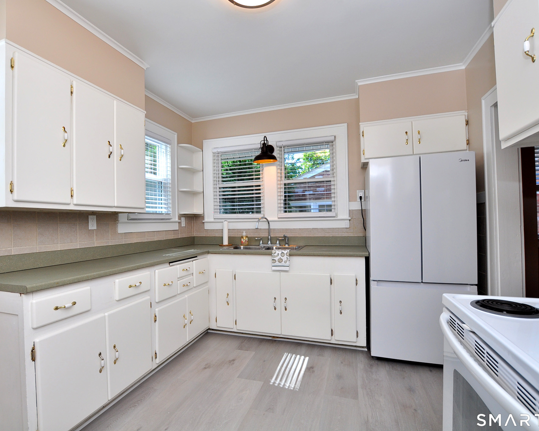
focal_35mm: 17
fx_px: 271
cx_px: 248
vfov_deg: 77.0
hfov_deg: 89.5
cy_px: 215
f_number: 5
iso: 200
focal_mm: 10
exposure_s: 1/100
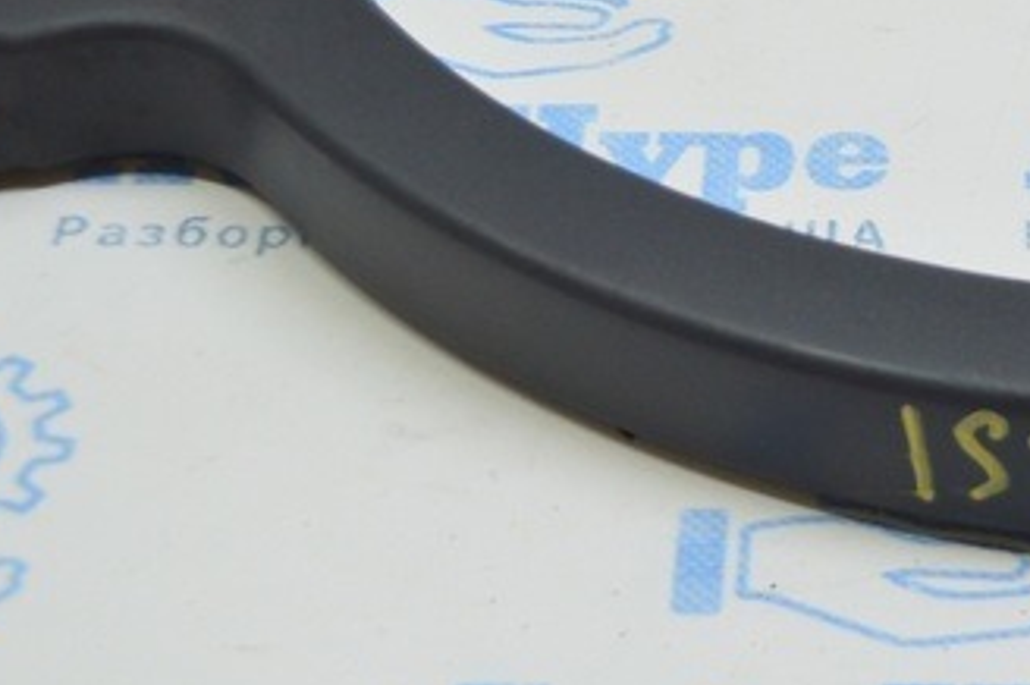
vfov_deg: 10.7
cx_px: 961
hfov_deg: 16.0
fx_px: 3617
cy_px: 64
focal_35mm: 127
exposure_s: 1/60
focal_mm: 27
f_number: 4
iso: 400
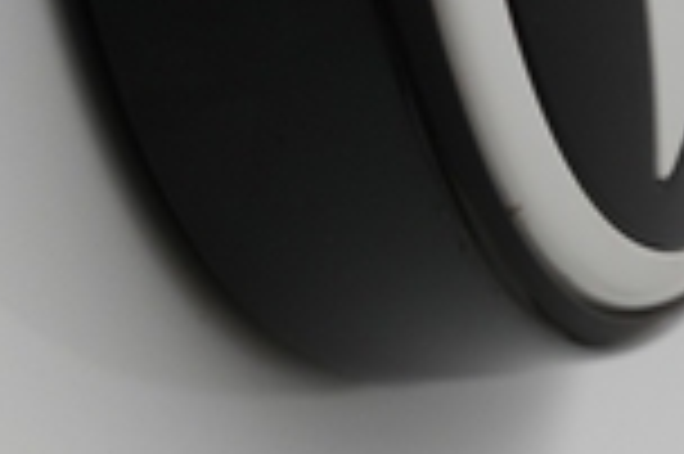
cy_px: 611
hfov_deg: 15.5
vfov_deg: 11.3
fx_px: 2240
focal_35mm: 118
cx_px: -459
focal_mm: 28
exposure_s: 1/100
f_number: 4.5
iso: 1000
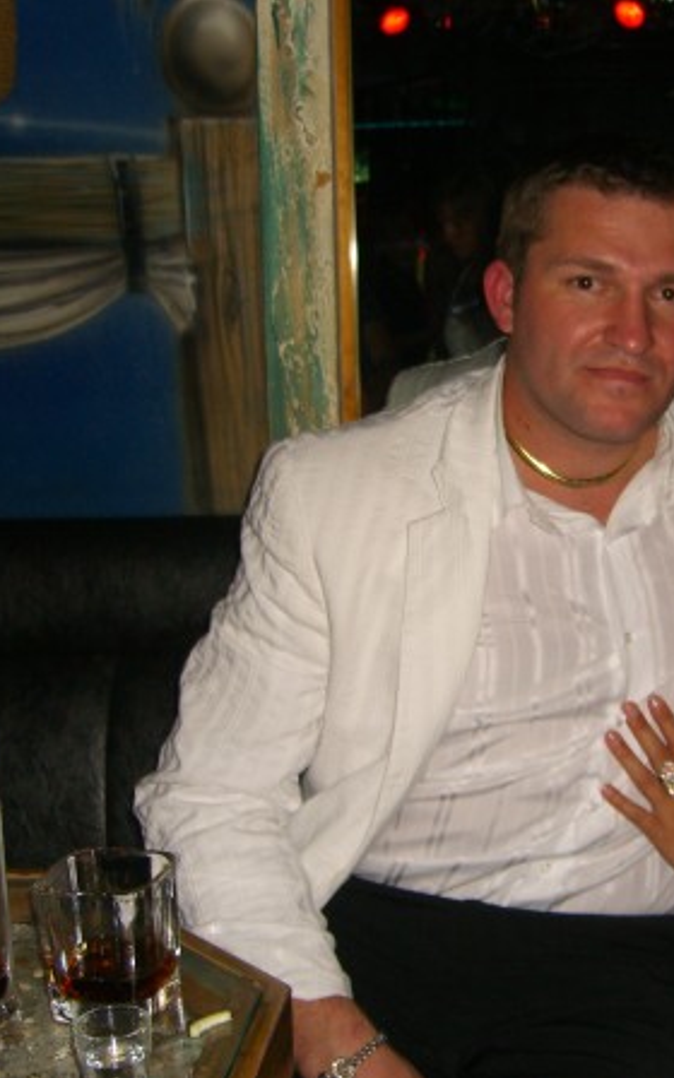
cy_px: 539
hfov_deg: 23.5
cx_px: 578
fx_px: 1587
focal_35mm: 54
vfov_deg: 37.5
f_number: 2.8
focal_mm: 7.9
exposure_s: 1/60
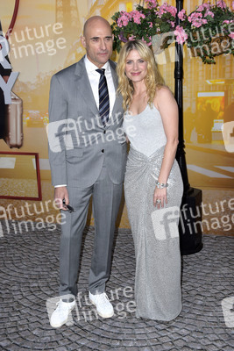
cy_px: 176
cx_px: 117
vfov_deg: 46.4
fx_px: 409
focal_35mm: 42
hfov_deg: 31.9
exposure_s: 1/250
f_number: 6.3
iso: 320
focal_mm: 42
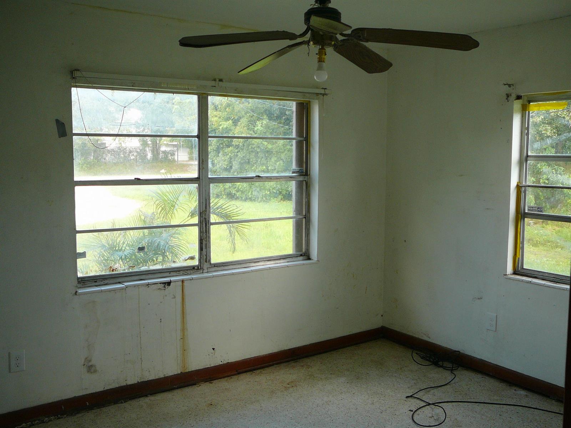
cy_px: 214
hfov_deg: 52.6
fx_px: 577
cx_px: 286
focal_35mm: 35
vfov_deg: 40.7
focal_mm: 5.2
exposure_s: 1/60
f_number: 2.8
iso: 80
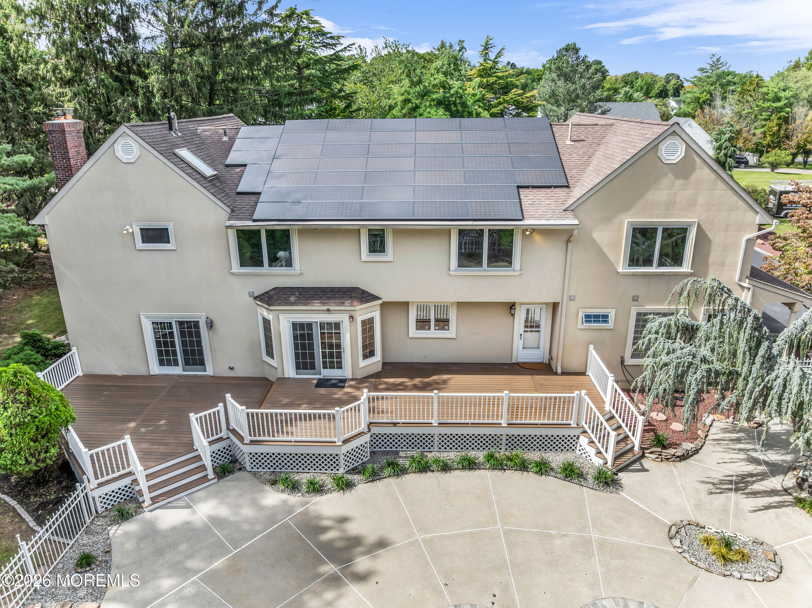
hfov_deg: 71.6
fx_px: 563
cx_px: 406
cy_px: 304
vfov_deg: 56.8
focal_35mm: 24
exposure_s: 1/200
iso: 130
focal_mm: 12.29
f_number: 2.8
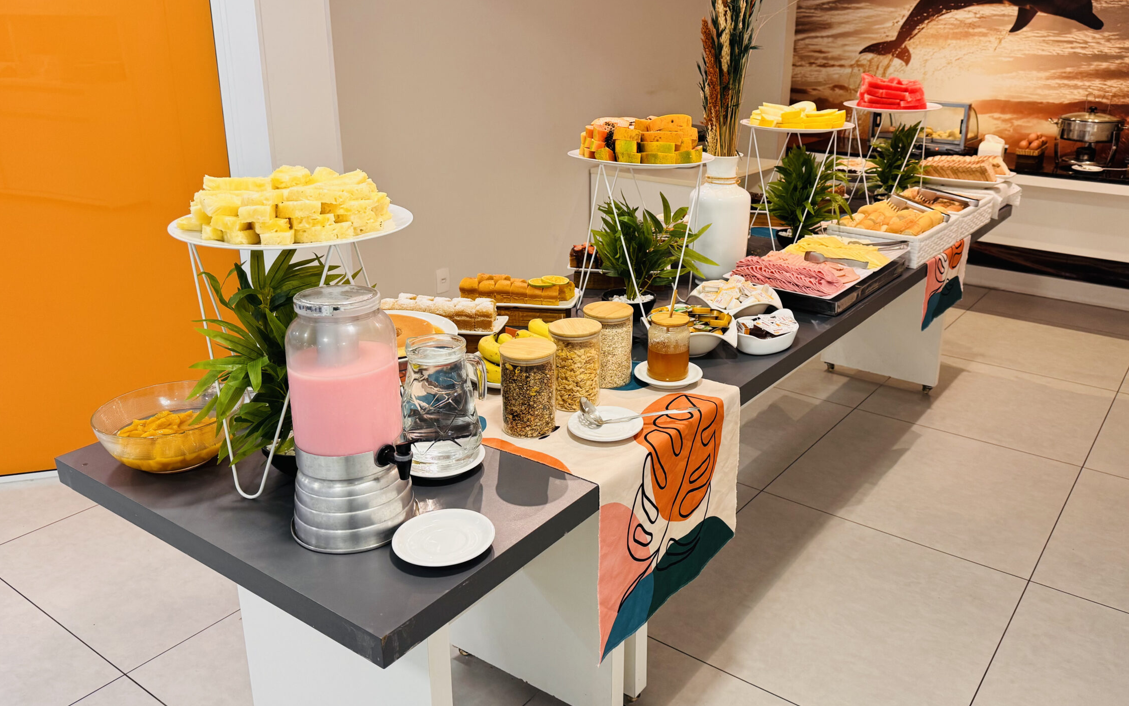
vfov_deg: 43.0
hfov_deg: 64.4
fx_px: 892
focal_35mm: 29
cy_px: 302
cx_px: 630
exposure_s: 1/60
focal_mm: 6.76
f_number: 1.78
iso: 160
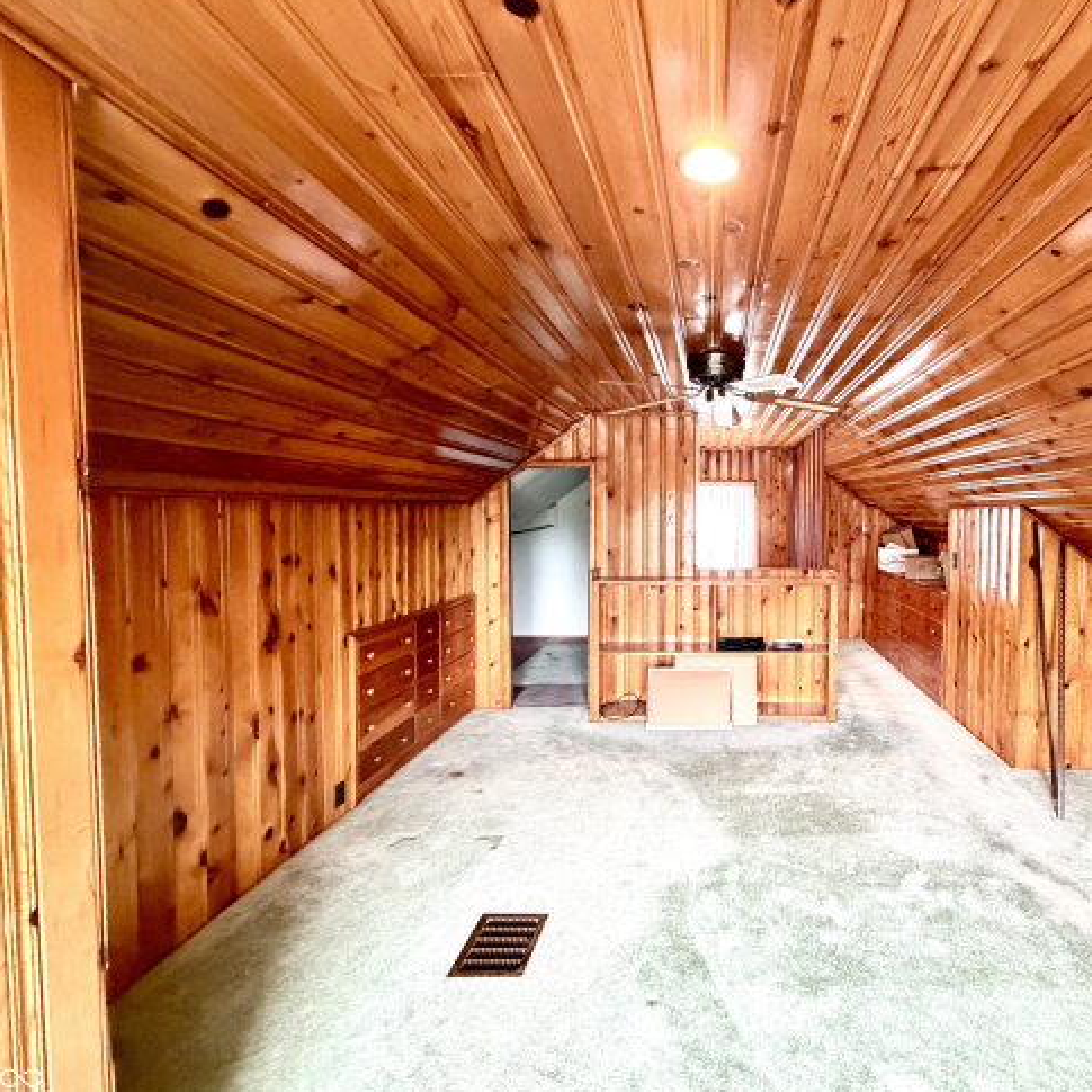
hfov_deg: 81.1
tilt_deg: -2.8
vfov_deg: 84.0
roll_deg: -0.6
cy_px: 549
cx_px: 728
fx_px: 607
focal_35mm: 17
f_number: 2.2
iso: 640
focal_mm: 2.22
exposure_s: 1/60
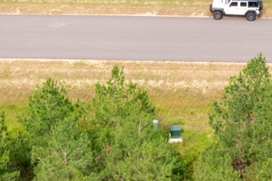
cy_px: -355
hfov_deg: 12.0
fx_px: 1283
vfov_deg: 7.2
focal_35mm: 170
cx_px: 264
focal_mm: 10.26
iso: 100
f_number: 8
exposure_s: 1/60
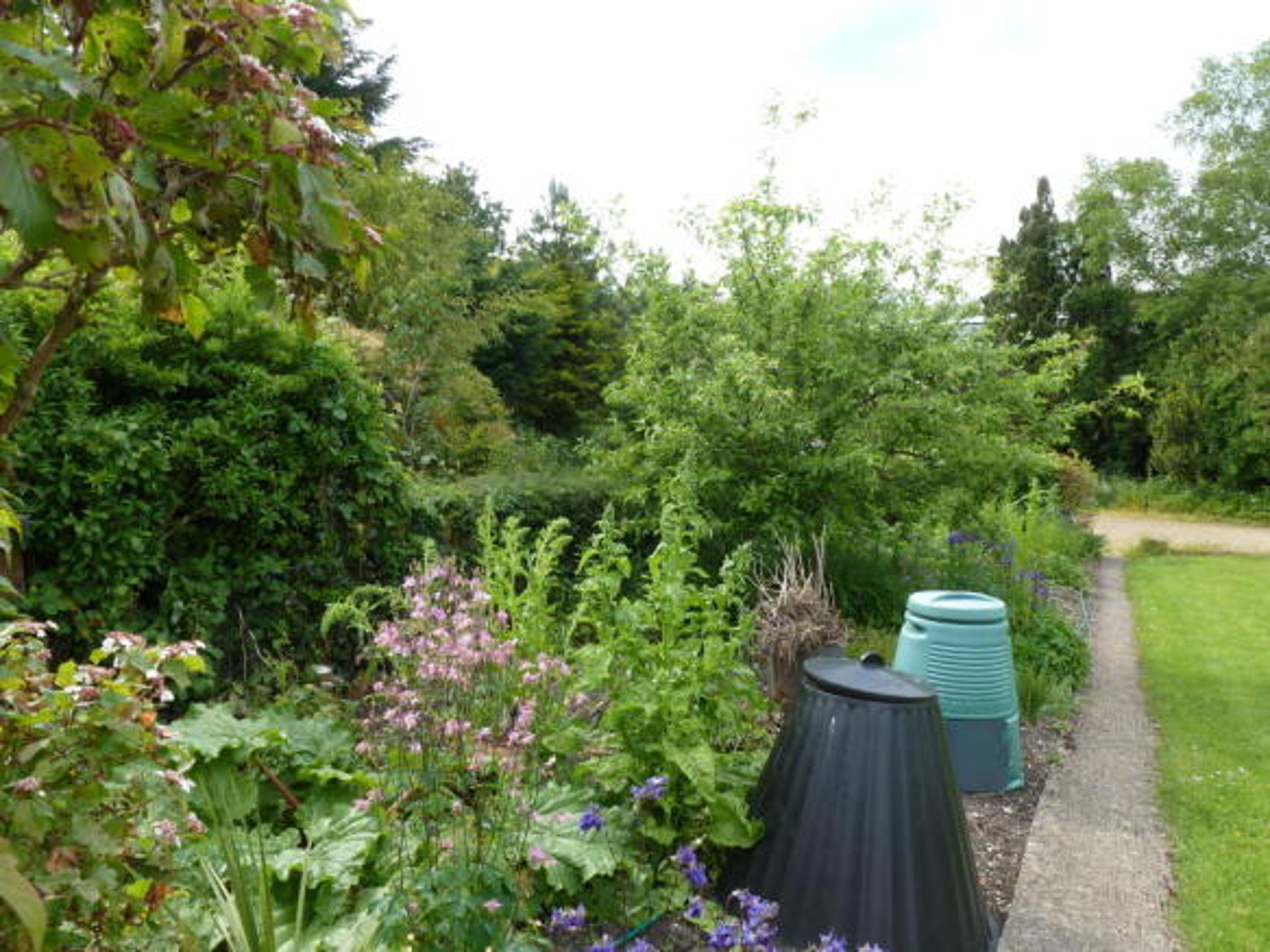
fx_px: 880
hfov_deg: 71.6
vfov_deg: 56.8
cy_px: 476
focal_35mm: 24
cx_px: 635
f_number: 4
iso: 100
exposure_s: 1/125
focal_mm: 4.3
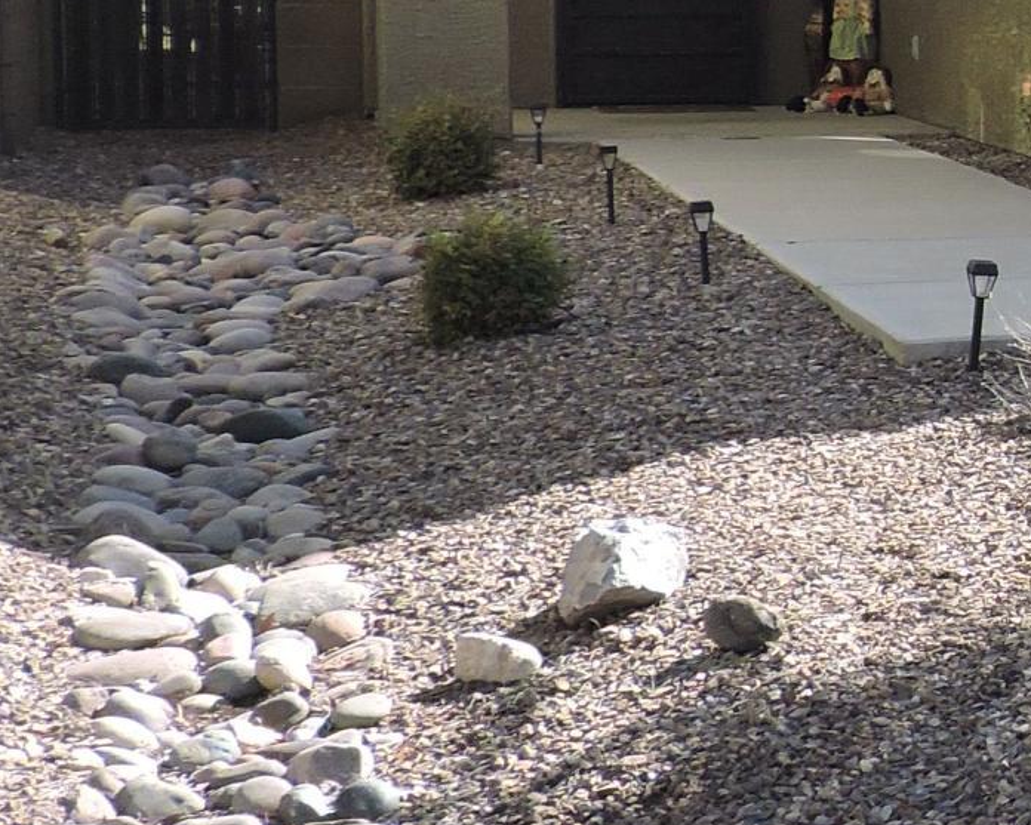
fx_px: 3082
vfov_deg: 15.1
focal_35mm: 101
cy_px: 114
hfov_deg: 16.0
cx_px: 1887
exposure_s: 1/500
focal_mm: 4.3
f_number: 3
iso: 100
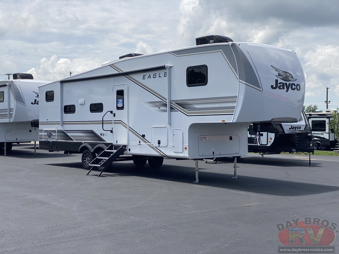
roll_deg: -0.4
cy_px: 127
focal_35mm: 52
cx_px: 170
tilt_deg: -0.8
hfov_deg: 36.8
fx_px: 509
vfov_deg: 28.0
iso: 20
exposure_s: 1/2817
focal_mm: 6
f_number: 2
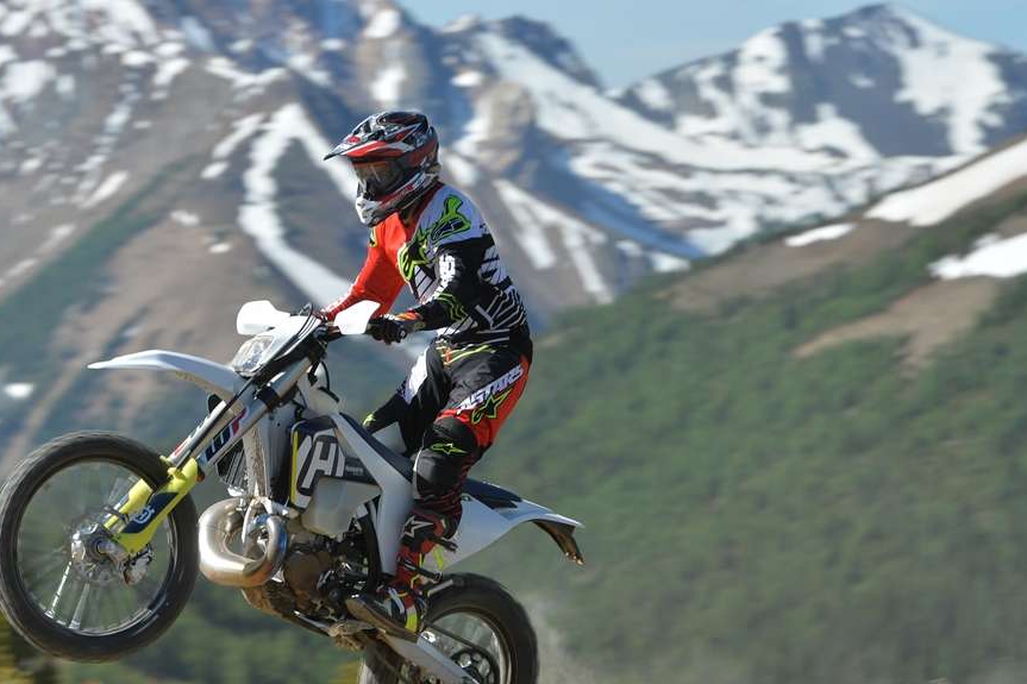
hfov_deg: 7.6
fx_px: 7729
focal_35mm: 271
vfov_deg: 5.1
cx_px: 376
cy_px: 380
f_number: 9
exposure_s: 1/250
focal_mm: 195
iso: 100
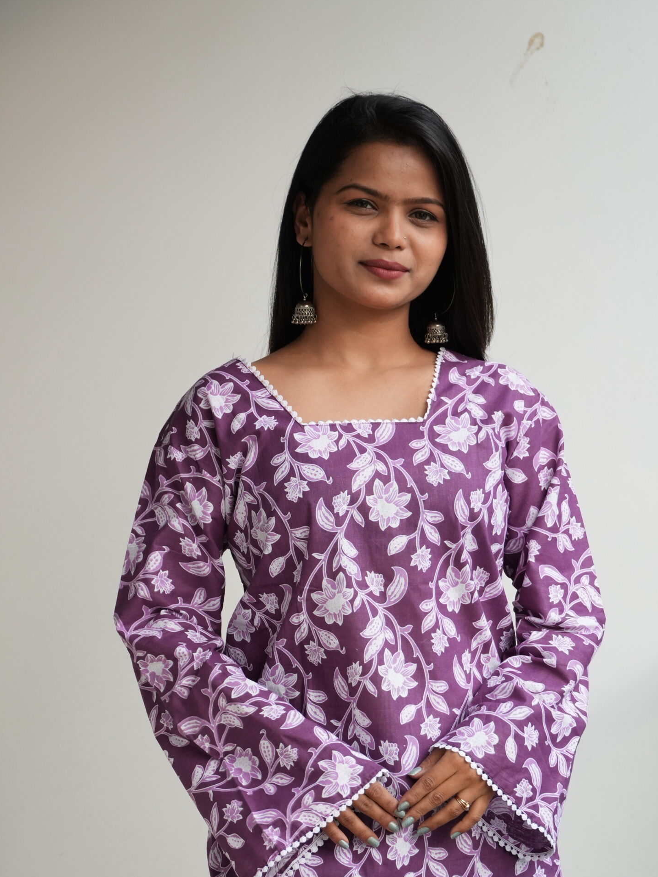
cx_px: 339
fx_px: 3725
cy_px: 538
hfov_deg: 10.1
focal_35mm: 147
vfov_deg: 13.4
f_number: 4
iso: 640
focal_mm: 76
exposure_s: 1/1000
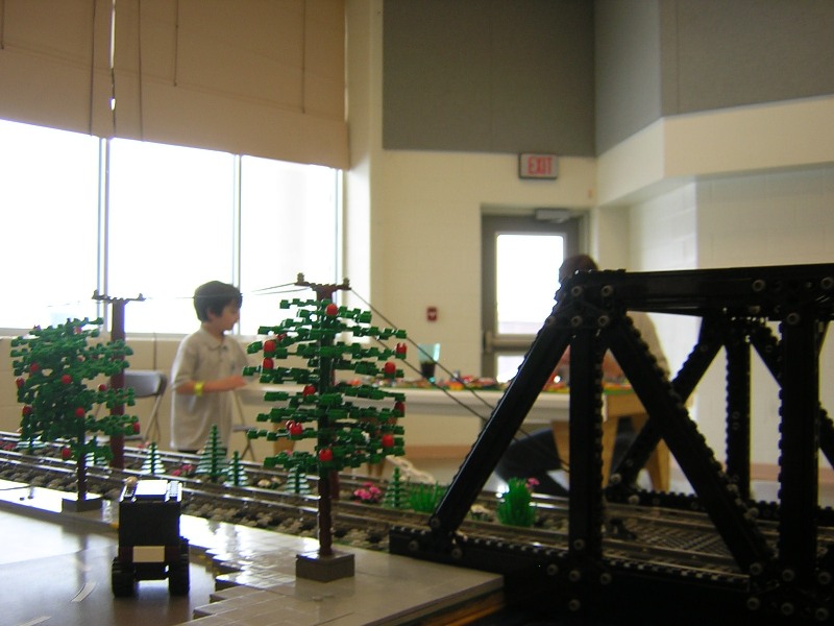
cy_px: 313
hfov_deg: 51.4
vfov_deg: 39.7
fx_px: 867
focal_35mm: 36
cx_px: 417
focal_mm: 4.7
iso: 100
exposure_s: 1/40
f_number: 2.6
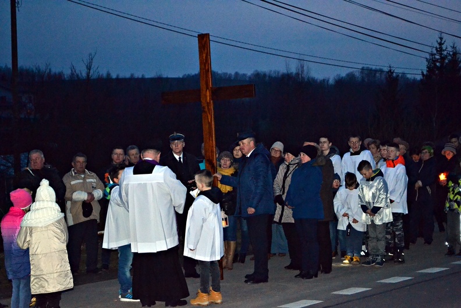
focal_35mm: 78
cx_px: 230
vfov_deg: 17.5
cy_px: 154
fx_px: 999
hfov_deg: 26.0
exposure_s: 1/60
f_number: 5.6
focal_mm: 52
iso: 3200
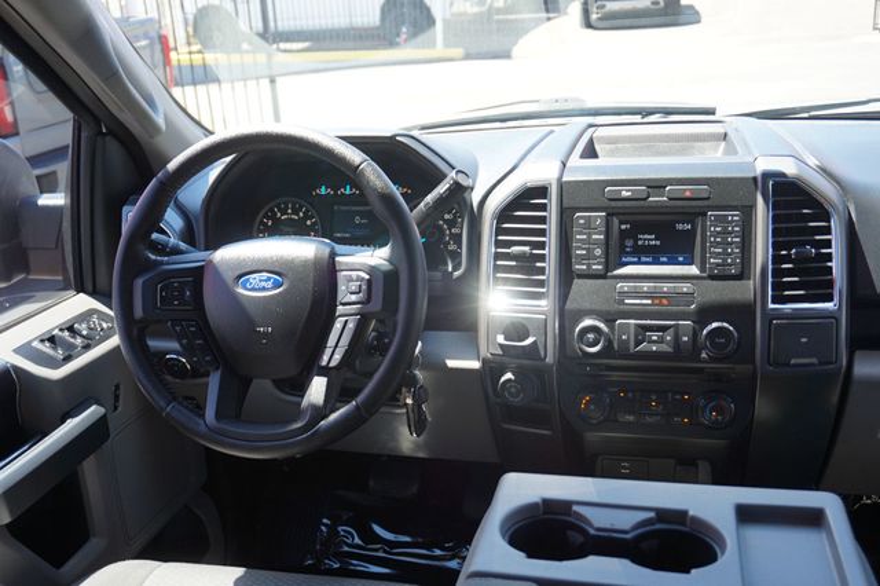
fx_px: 880
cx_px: 440
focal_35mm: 36
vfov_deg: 36.8
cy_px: 293
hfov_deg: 53.2
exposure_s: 1/60
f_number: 4.5
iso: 125
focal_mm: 24
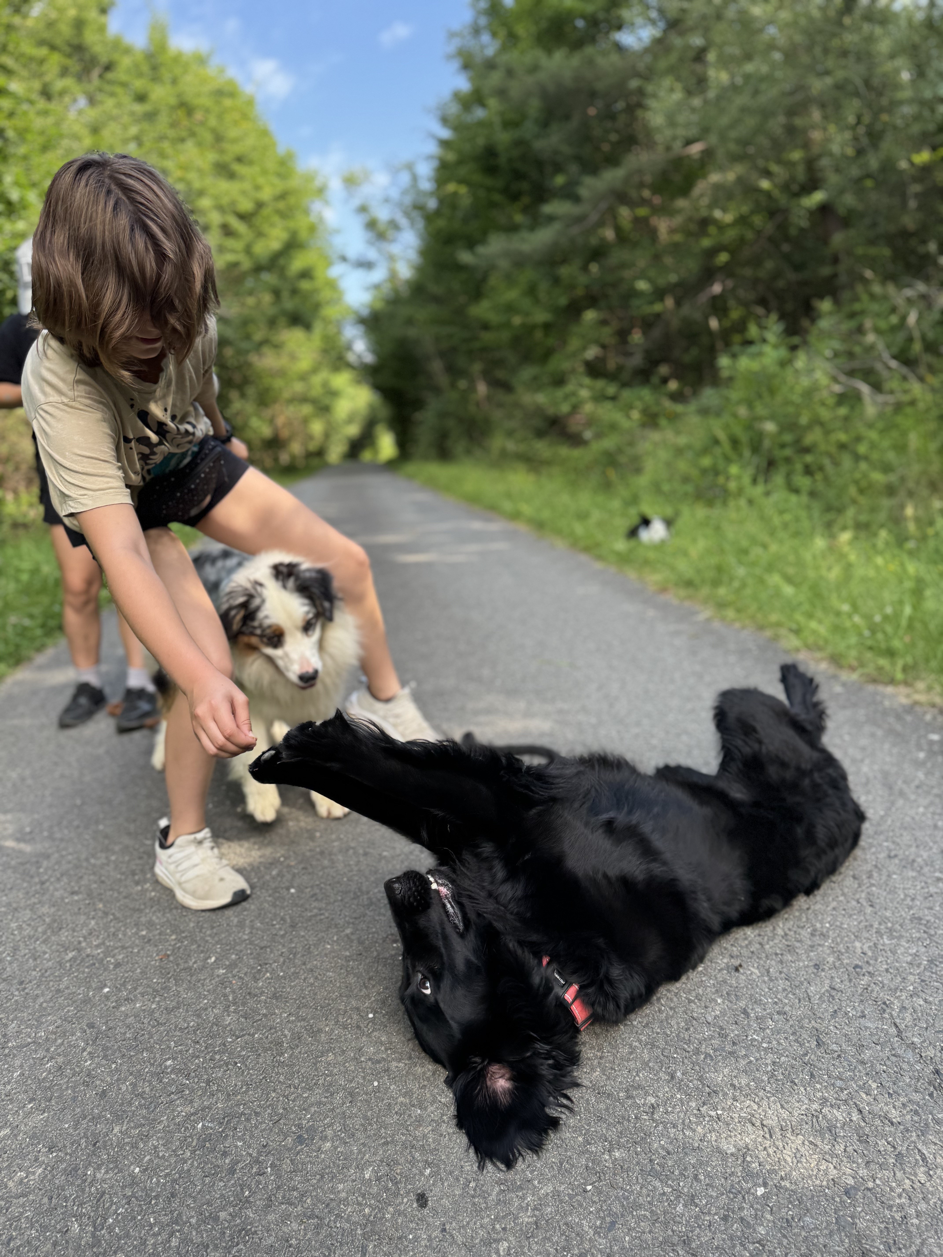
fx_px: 872
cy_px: 628
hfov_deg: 56.8
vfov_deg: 71.6
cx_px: 472
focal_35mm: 24
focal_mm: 6.76
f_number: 1.78
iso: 80
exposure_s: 1/392
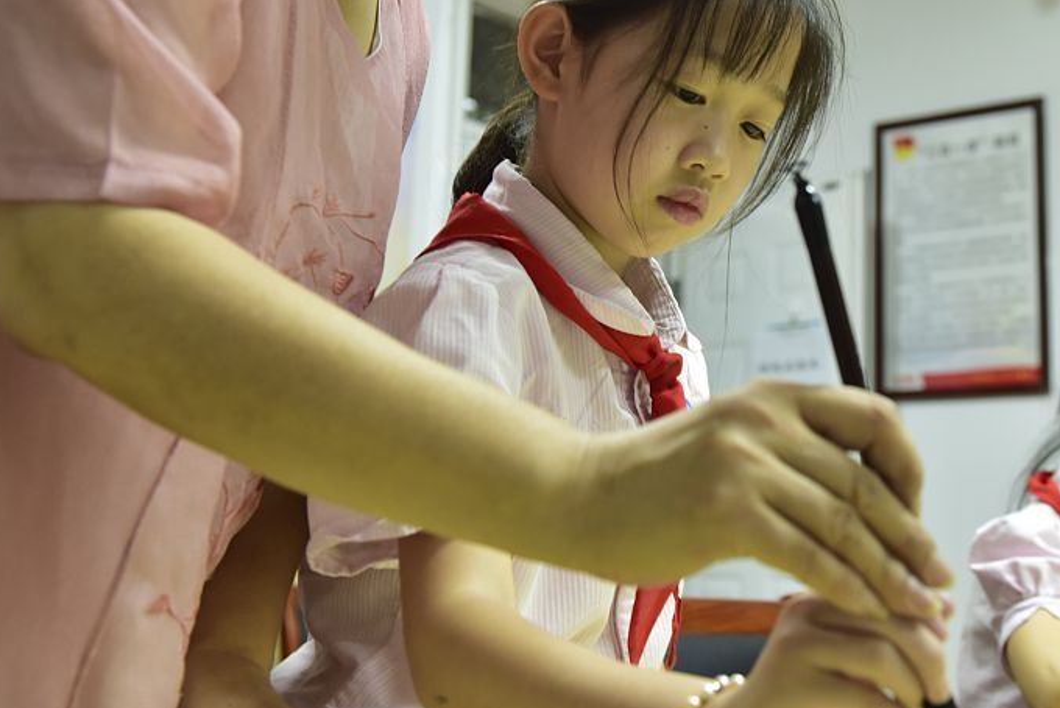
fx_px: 1767
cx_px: 675
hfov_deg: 33.2
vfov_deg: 22.5
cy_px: 196
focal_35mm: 60
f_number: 4
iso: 1000
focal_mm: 34
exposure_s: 1/50
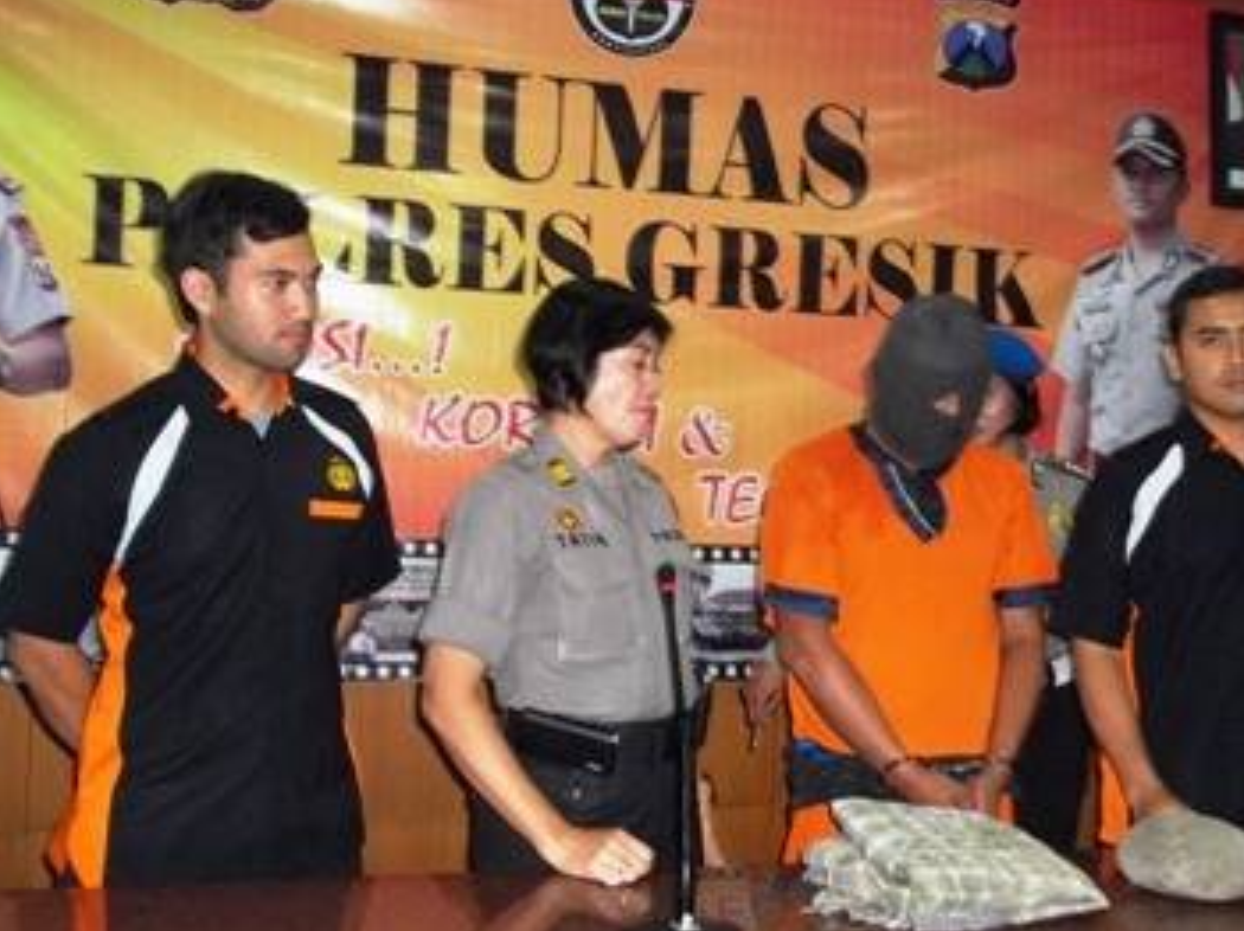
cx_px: 679
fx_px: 1472
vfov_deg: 35.1
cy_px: 462
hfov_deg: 45.7
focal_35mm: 41
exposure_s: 1/30
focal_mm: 5.7
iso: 250
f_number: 2.9
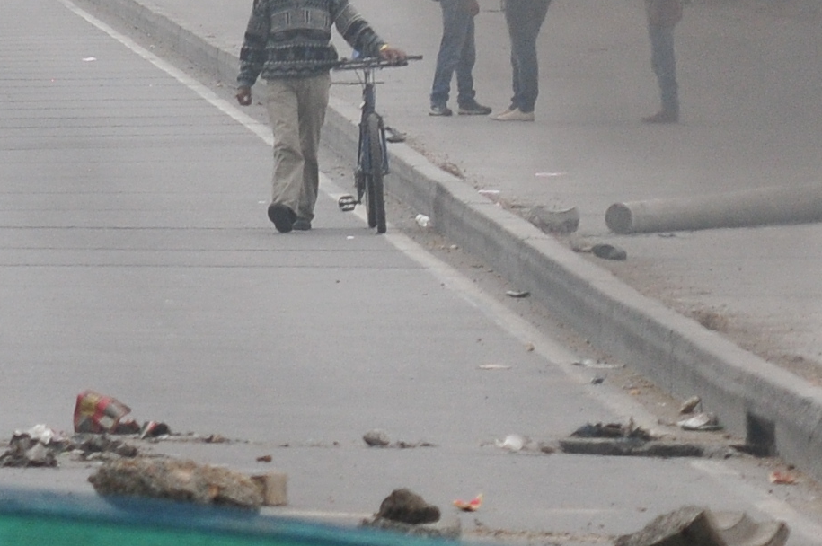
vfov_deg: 1.9
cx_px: -211
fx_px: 16354
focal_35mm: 717
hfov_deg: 2.9
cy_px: -6
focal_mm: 102
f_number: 4
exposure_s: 1/3200
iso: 400
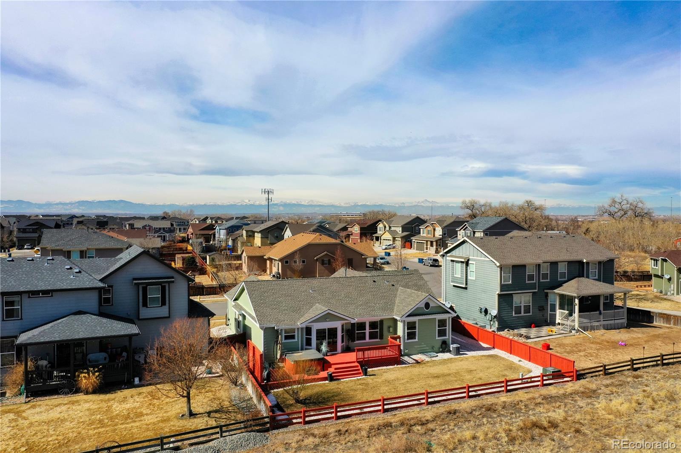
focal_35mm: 28
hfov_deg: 65.5
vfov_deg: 46.4
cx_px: 340
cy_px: 226
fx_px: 530
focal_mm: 10.26
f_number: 6.3
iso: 100
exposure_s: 1/800
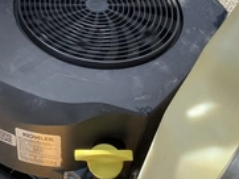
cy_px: 32
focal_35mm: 64
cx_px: 21
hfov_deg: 29.0
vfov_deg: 22.6
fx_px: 442
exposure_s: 1/486
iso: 25
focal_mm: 3
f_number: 1.8
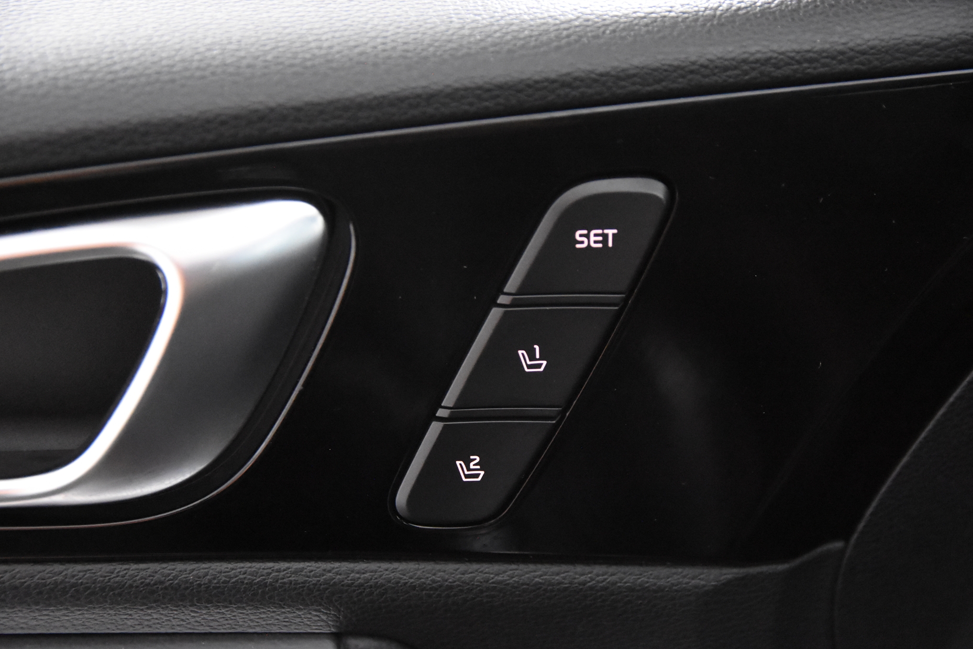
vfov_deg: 21.9
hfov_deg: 32.4
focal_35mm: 62
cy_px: 334
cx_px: 501
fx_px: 1676
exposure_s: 1/60
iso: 9000
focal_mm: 40
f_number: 3.5
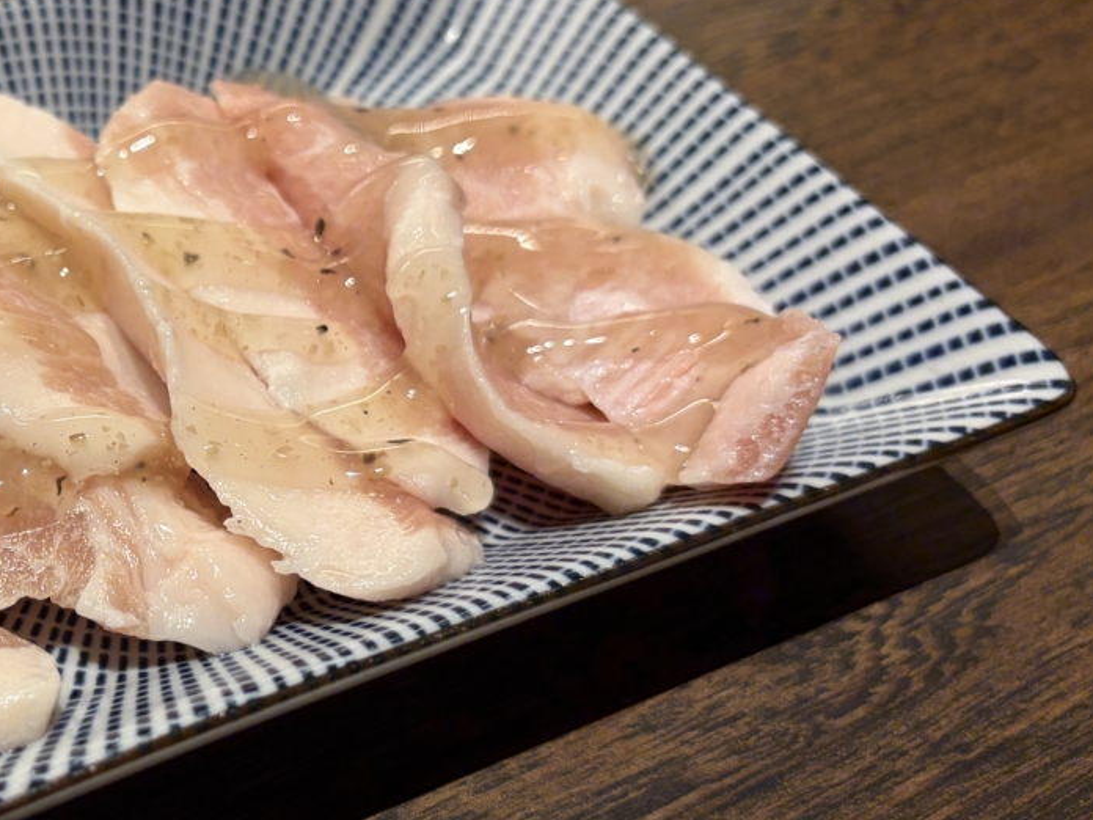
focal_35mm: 48
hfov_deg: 36.9
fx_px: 1516
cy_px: 446
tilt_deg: -46.2
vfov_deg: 30.3
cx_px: 89
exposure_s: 1/100
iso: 64
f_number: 1.6
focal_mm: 5.96
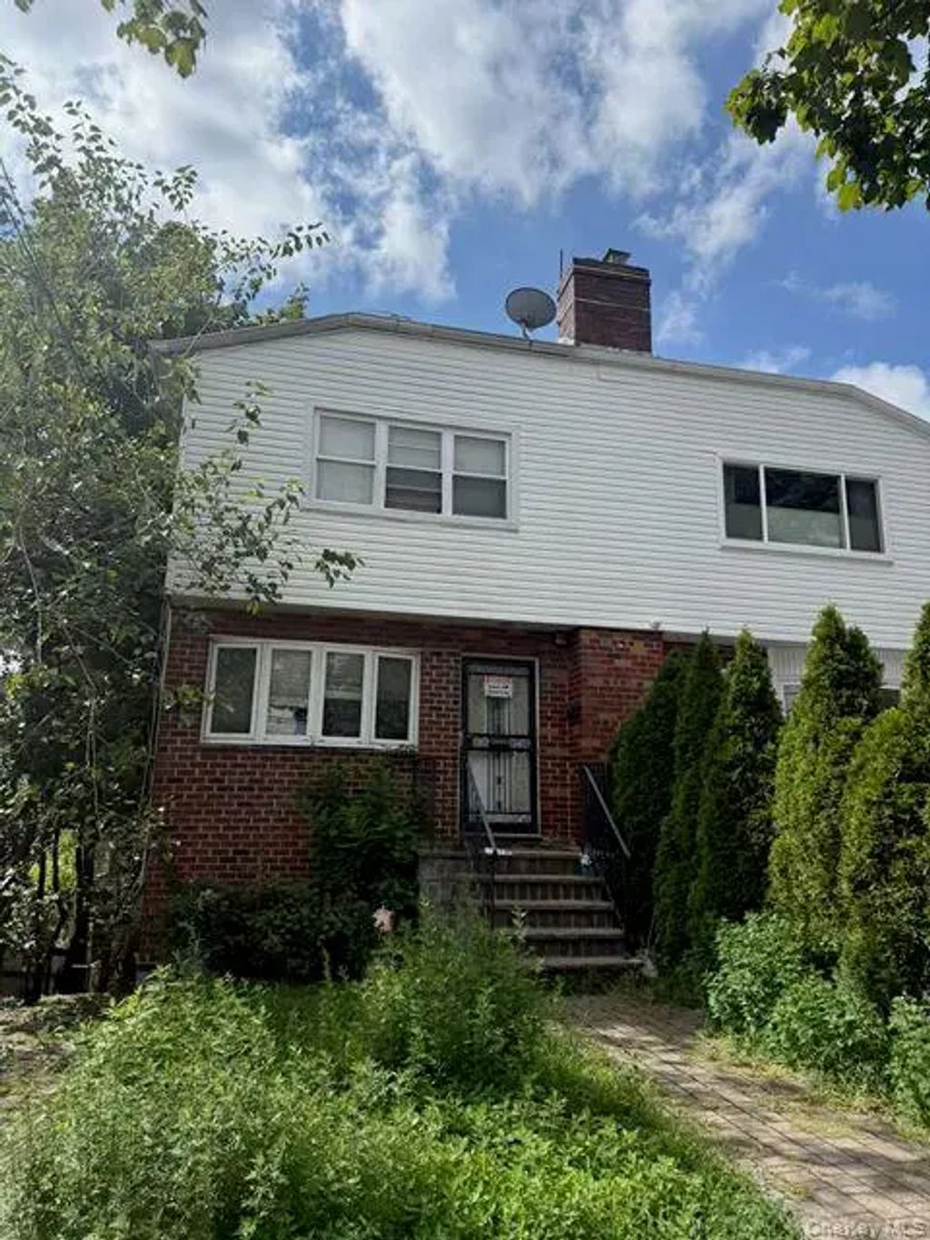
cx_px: 465
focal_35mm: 24
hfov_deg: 56.8
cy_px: 620
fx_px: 860
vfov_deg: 71.6
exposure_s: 1/7353
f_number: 1.78
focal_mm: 6.76
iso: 125
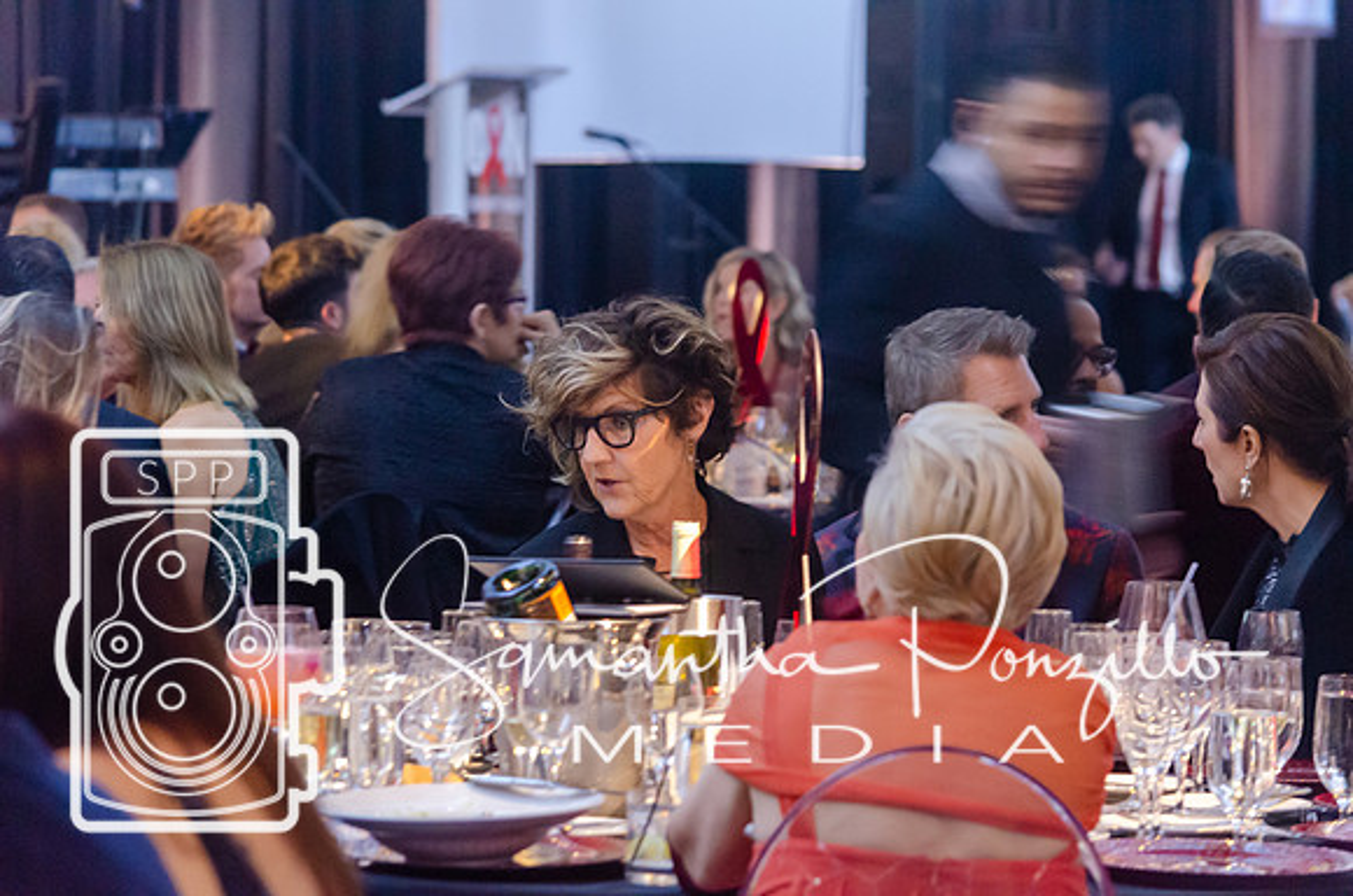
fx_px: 6525
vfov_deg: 7.9
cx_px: 676
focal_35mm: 174
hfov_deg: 11.8
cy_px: 448
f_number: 4.8
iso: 3200
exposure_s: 1/10
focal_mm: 116
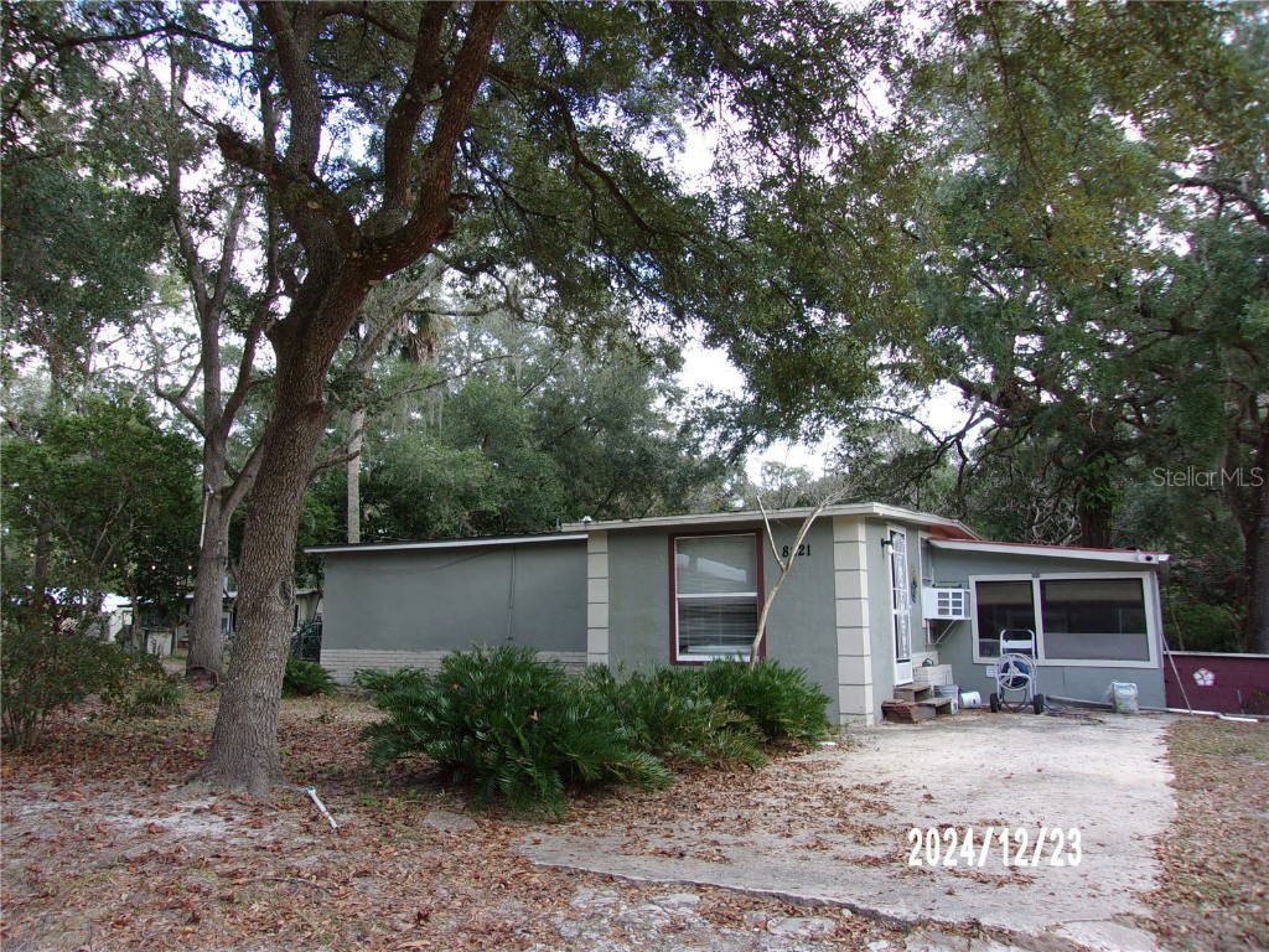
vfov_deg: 51.4
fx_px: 990
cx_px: 634
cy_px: 476
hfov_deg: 65.3
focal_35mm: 27
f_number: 3
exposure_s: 1/150
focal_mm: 4.9
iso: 80
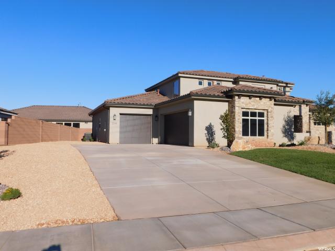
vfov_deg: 46.8
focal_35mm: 30
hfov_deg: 60.0
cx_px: 168
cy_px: 126
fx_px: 290
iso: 125
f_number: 6.4
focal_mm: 5.3
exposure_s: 1/500
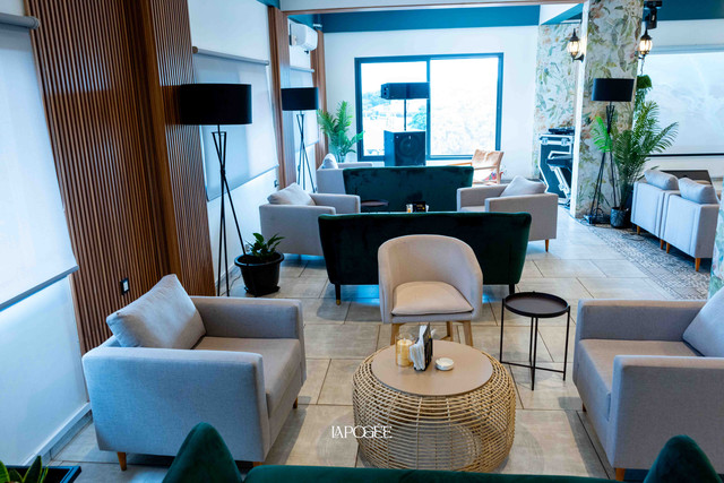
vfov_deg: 46.4
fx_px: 563
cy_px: 242
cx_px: 362
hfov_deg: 65.5
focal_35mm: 28
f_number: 5
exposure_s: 1/50
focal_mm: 28
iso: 2000
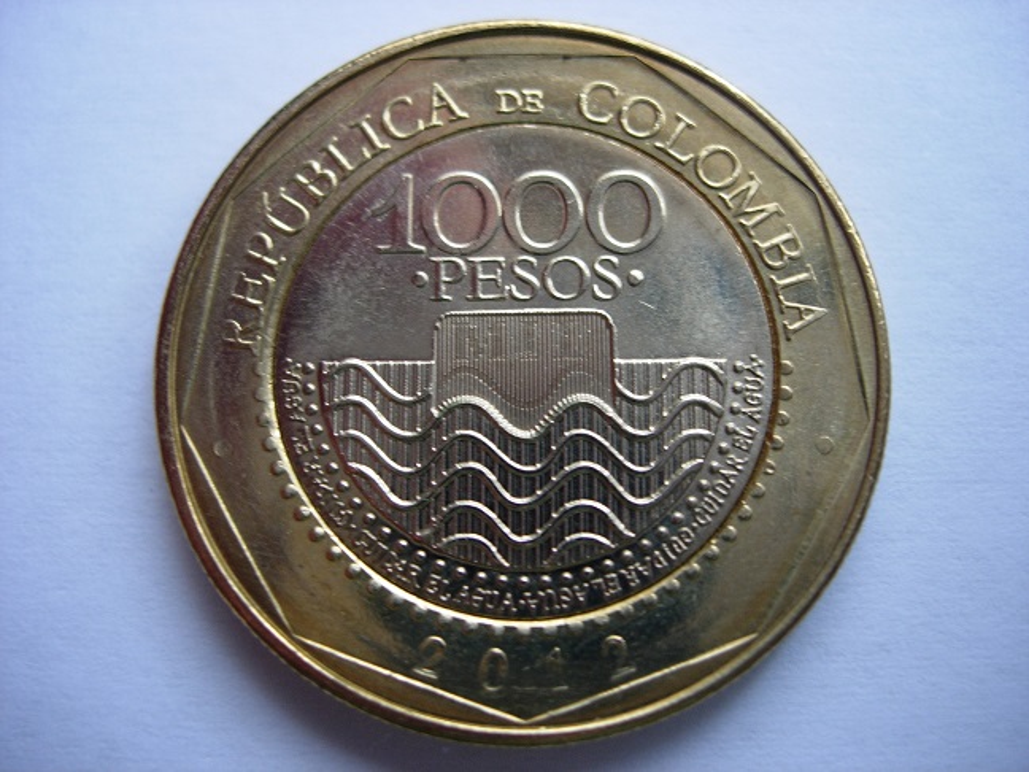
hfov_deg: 49.0
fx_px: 1130
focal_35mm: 38
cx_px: 514
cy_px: 386
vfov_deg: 37.7
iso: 64
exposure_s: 1/34.8
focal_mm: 7.8
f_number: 2.8
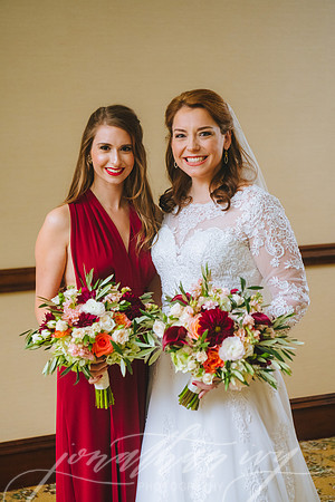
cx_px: 168
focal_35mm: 70
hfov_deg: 19.5
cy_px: 251
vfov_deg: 28.8
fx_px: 977
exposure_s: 1/80
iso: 1600
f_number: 3.5
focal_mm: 70
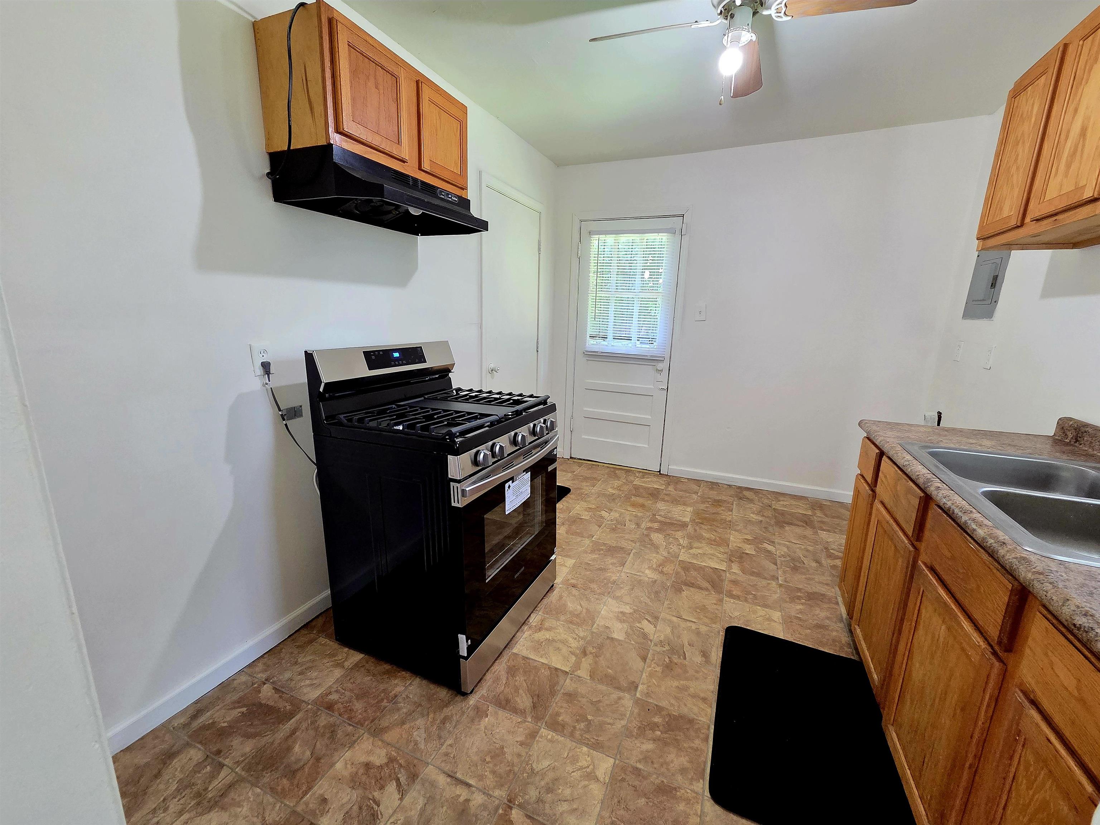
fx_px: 413
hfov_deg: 106.2
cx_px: 550
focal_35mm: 13
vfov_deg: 89.9
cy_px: 412
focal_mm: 2.2
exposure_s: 1/60.2
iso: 500
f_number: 2.2
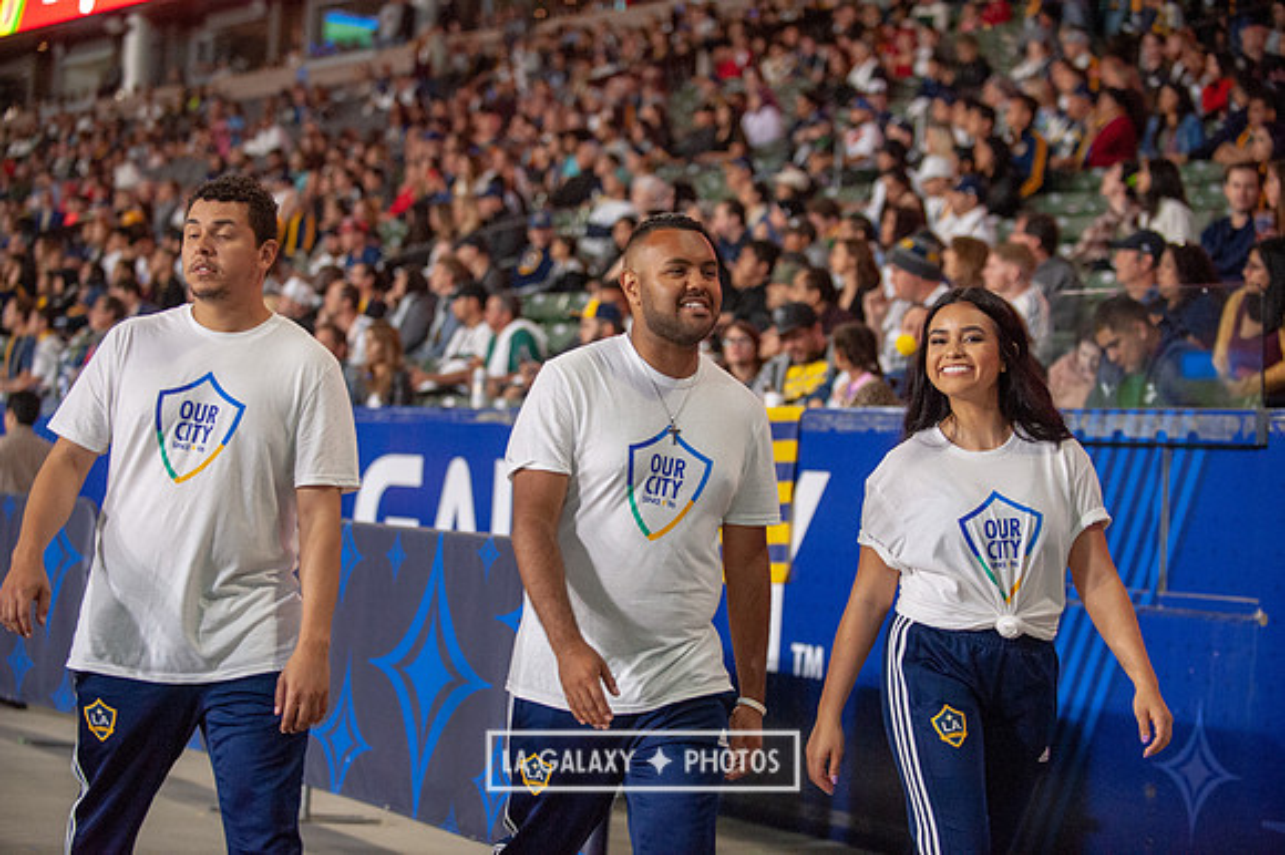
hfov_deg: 23.7
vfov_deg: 15.9
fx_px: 3068
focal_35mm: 86
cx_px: 642
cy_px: 428
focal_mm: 86
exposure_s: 1/1250
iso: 3200
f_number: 2.8
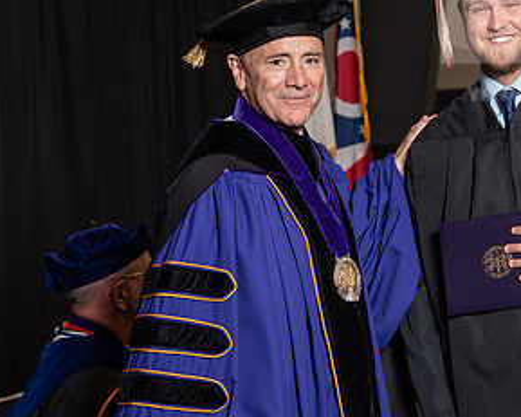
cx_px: 386
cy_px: 131
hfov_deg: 14.5
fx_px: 2035
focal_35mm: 132
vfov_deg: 11.7
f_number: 5
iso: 1000
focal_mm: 70
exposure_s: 1/200
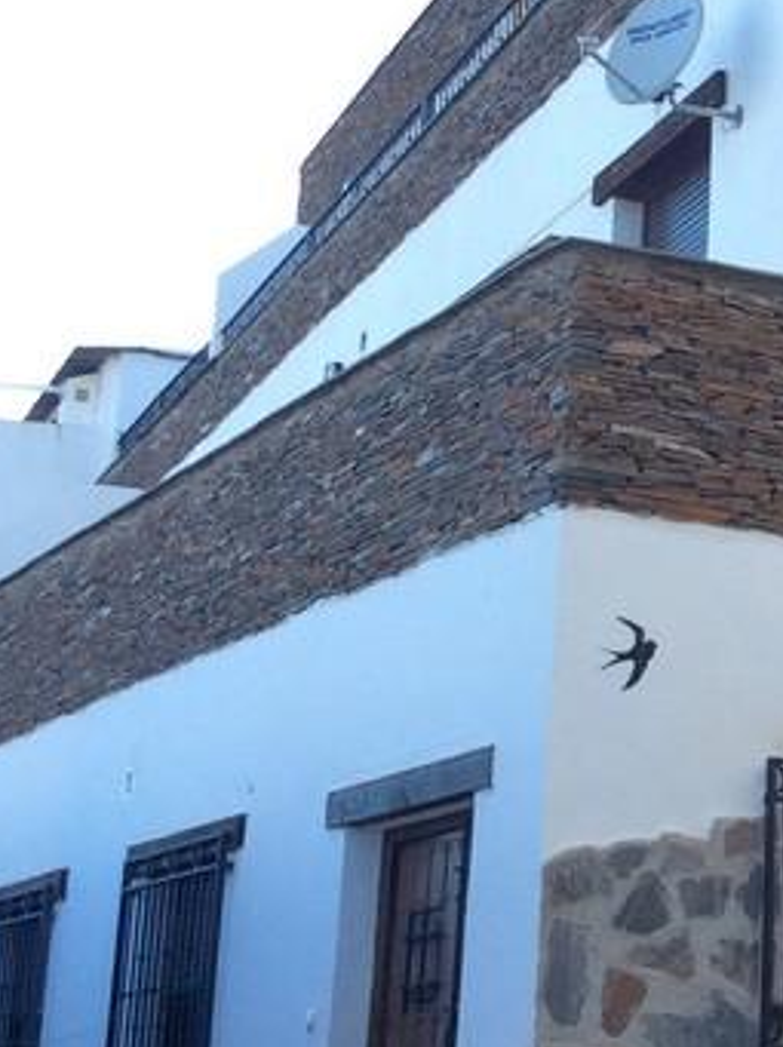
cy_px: 276
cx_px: 843
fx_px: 2901
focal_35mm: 96
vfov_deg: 20.3
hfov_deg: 15.0
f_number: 2.4
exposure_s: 1/230
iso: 32
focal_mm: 3.3
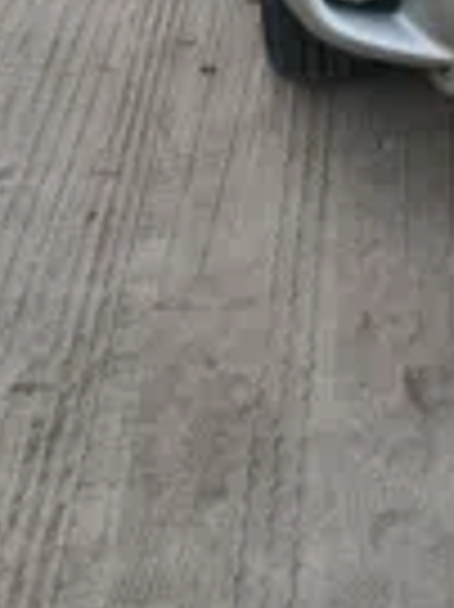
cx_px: 544
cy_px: -230
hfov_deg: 18.2
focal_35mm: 77
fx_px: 1349
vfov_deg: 22.1
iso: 50
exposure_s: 1/50
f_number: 1.8
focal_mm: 3.98
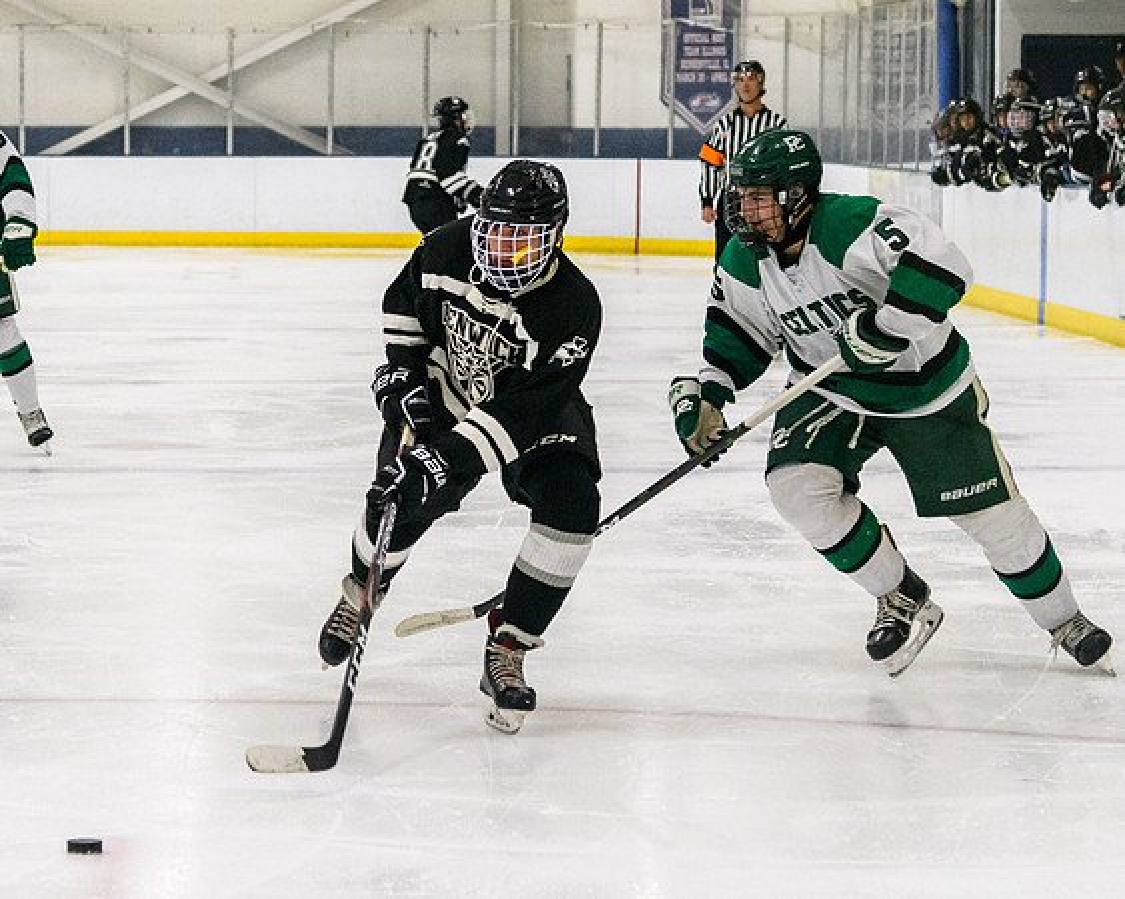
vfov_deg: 10.2
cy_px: 426
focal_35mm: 151
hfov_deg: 12.8
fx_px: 5021
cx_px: 334
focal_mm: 70
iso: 3600
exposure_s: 1/1250
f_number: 4
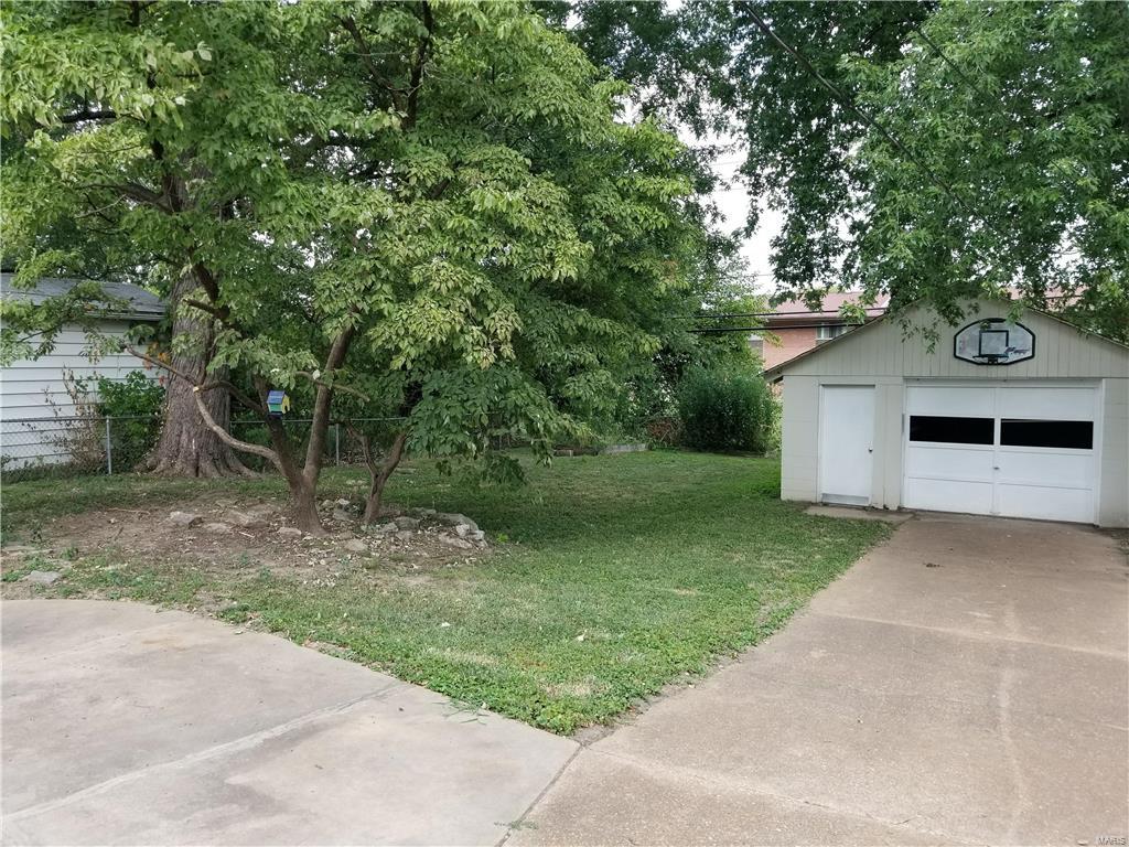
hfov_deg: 67.3
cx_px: 564
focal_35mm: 26
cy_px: 424
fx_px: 848
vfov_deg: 53.1
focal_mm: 4.25
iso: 50
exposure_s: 1/427
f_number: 1.7
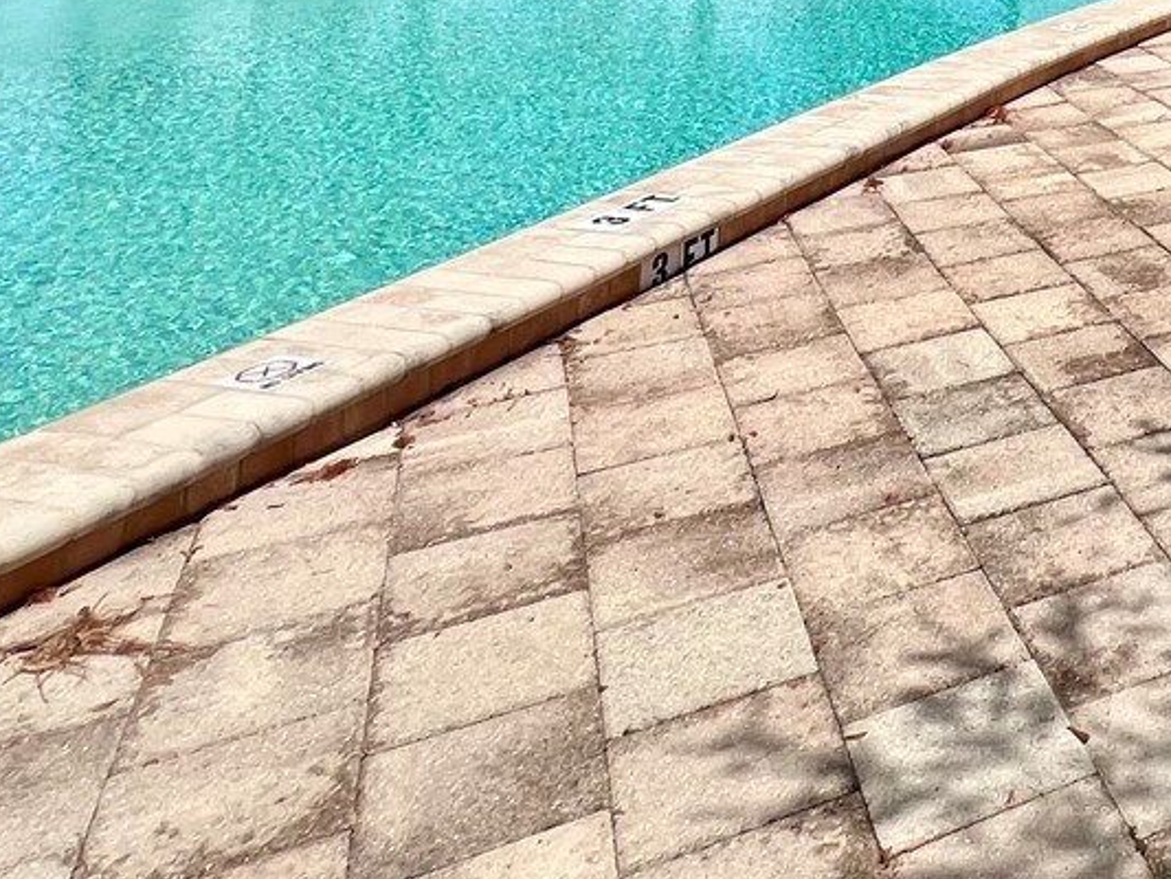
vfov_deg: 26.6
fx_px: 1320
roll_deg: -0.6
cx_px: 1450
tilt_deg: +5.4
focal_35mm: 39
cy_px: -435
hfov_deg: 35.8
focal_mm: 1.57
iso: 32
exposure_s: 1/2950
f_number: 1.8
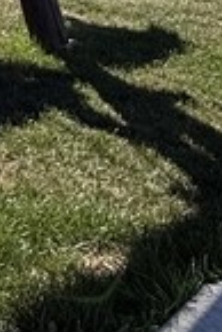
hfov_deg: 12.6
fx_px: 950
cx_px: -124
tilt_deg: -1.1
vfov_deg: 17.9
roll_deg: -0.7
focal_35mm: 103
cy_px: -156
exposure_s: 1/1431
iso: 50
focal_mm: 2.22
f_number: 2.2
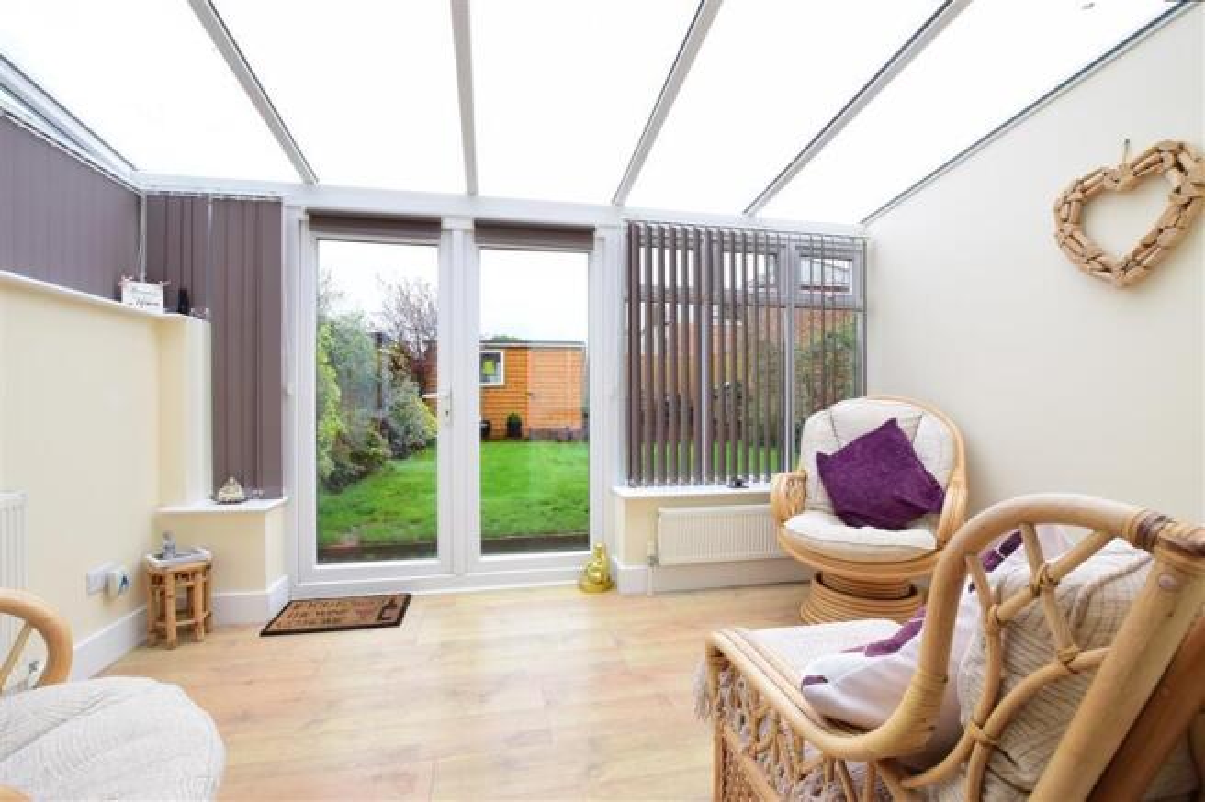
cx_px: 602
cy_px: 401
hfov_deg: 100.4
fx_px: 502
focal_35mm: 15
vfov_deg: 77.3
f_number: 18
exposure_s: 1/20
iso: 400
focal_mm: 10
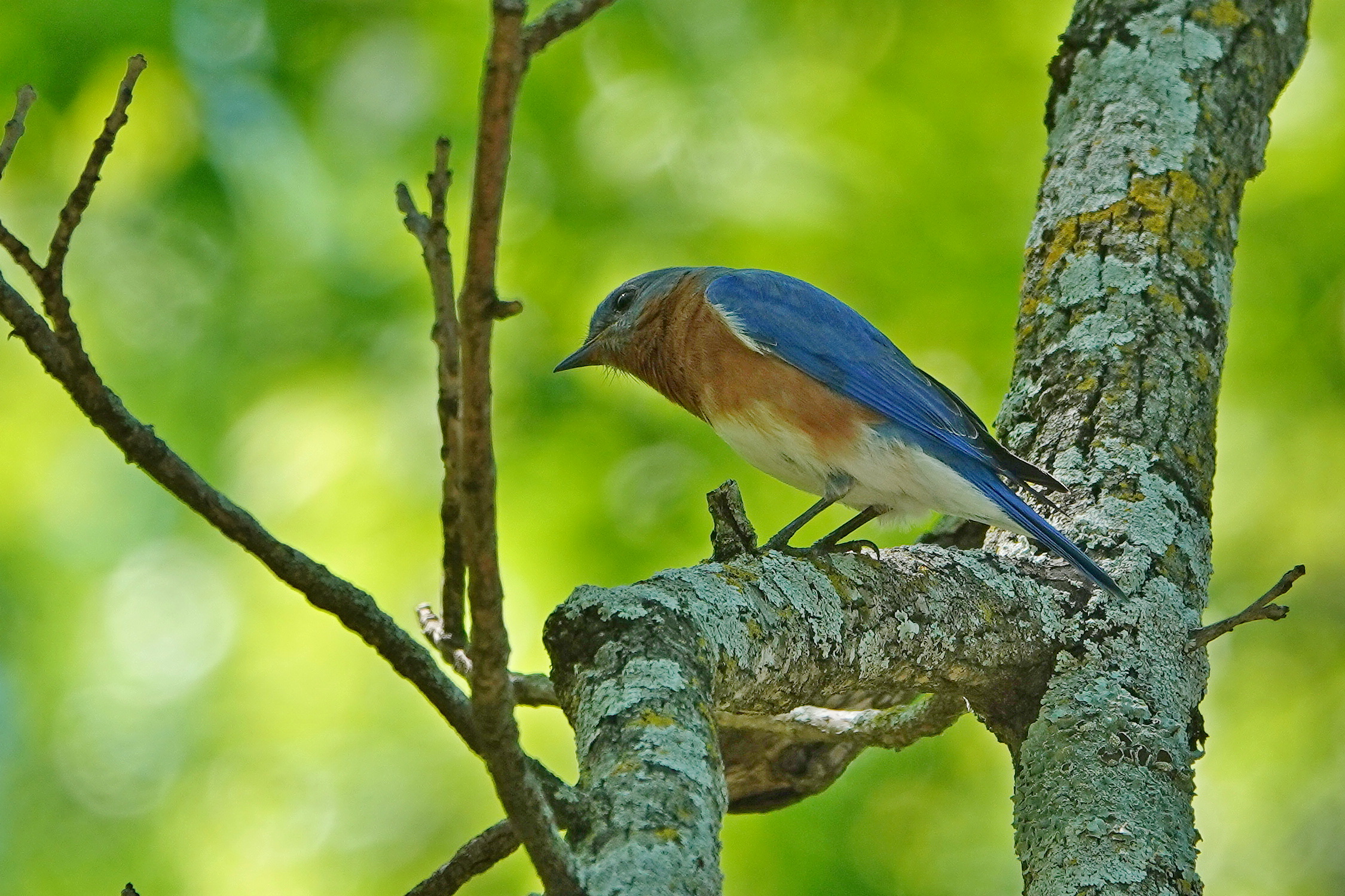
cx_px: 672
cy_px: 448
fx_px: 22340
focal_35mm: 598
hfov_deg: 3.4
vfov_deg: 2.3
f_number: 4
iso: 100
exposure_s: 1/250
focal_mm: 219.33
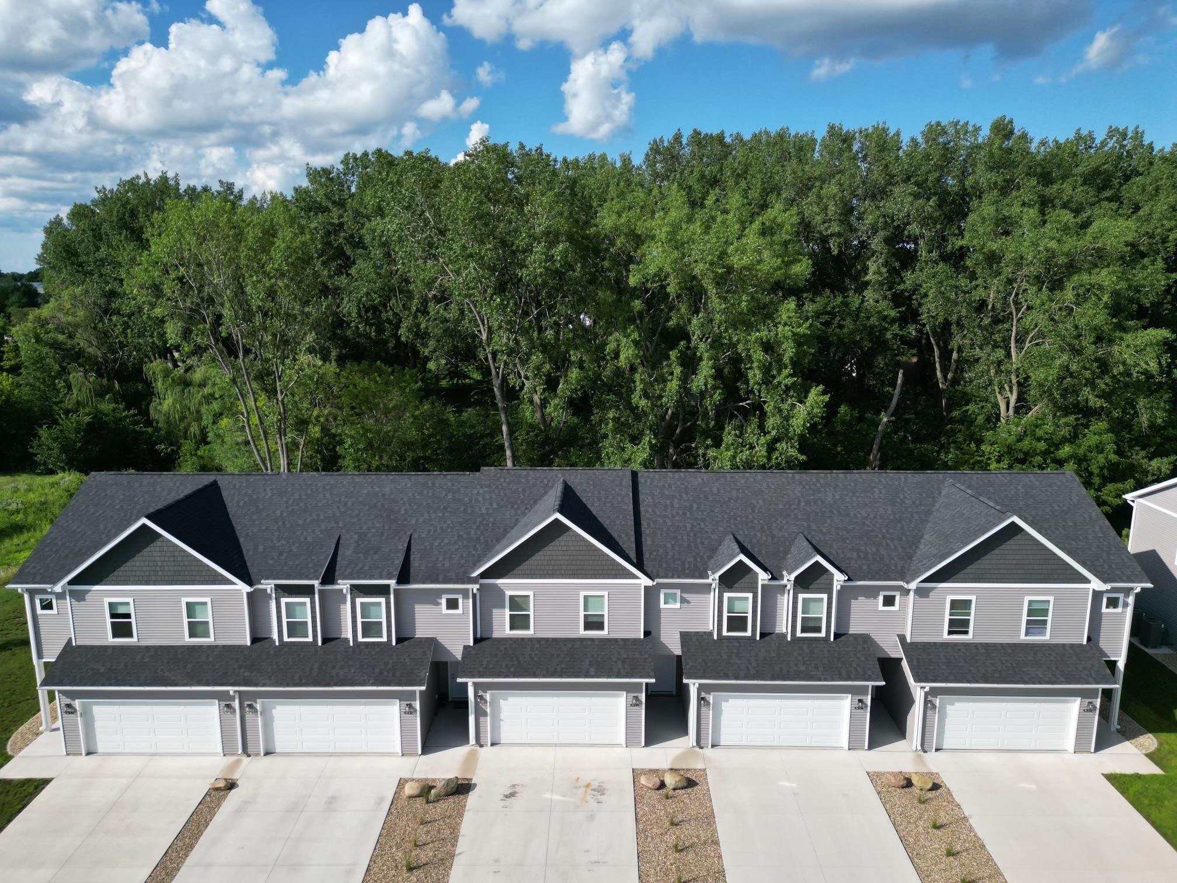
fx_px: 816
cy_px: 442
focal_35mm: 24
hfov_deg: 71.6
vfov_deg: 56.8
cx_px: 588
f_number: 1.7
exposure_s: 1/4000
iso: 120
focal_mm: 6.72
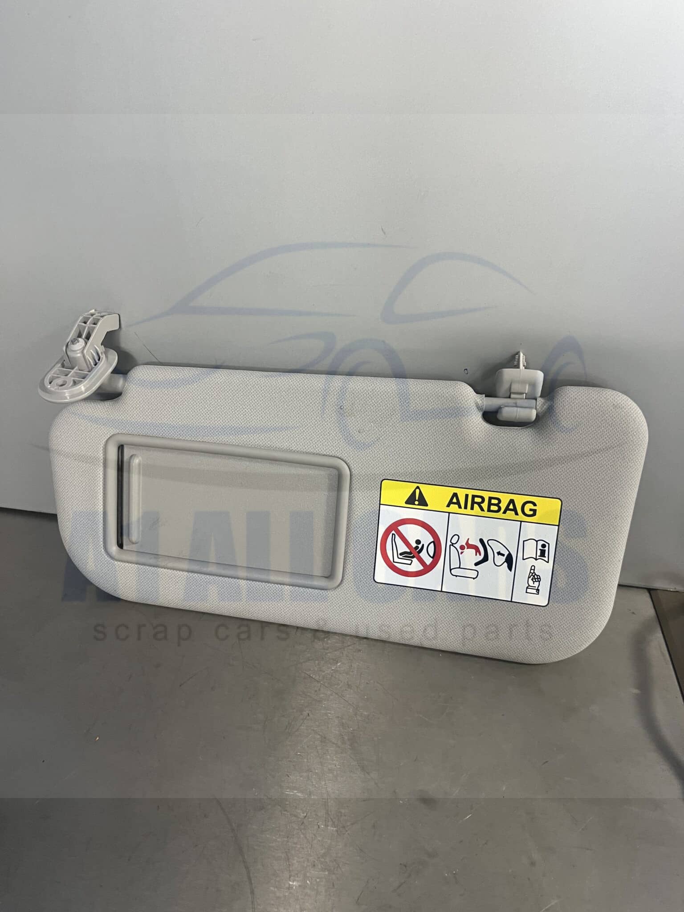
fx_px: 685
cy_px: 456
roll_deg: +0.6
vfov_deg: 67.3
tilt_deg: -34.1
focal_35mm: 26
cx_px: 342
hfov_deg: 53.1
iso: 160
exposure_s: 1/50
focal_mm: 5.1
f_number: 1.6
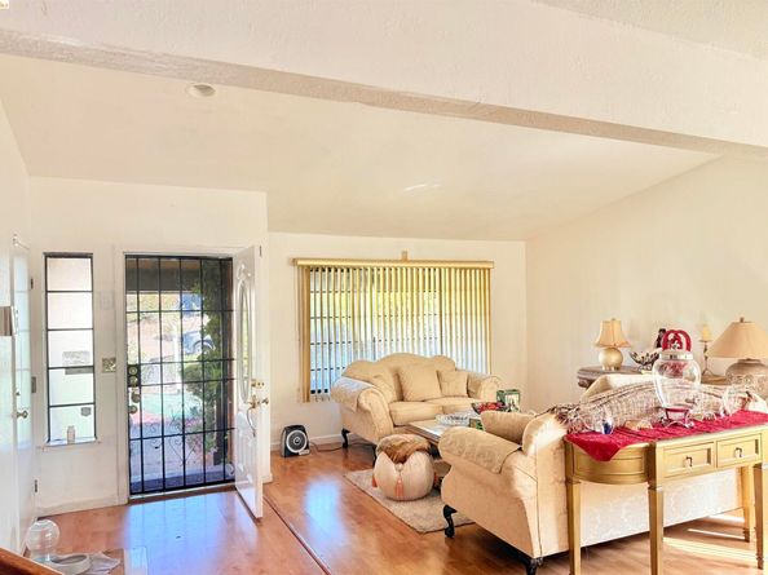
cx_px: 384
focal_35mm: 24
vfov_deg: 56.8
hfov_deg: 71.6
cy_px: 288
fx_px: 532
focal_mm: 6.76
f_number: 1.78
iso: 160
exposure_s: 1/120
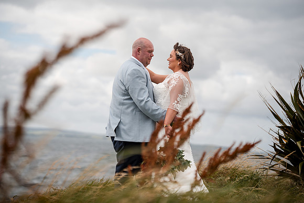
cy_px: 102
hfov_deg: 23.9
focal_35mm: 85
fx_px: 718
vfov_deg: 16.1
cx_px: 152
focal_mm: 85
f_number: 2.2
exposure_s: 1/4000
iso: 100
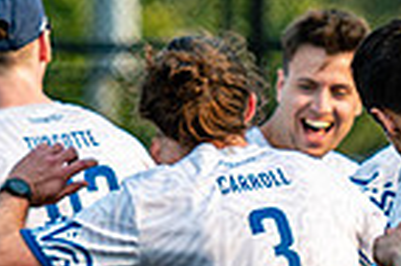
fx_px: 12038
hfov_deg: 1.9
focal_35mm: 1082
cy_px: 312
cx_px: 854
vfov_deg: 1.3
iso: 100
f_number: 3.2
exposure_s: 1/800
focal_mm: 135
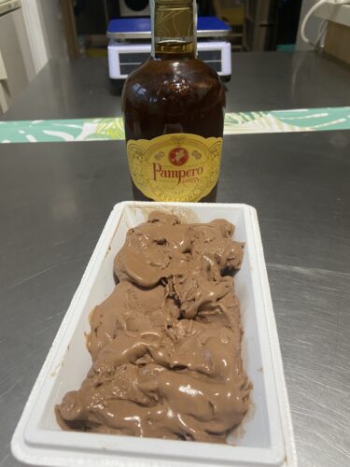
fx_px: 351
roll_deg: +0.9
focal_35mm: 26
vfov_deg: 67.3
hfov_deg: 53.1
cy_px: 234
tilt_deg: -36.7
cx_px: 175
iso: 200
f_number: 1.8
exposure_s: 1/60
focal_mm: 4.25
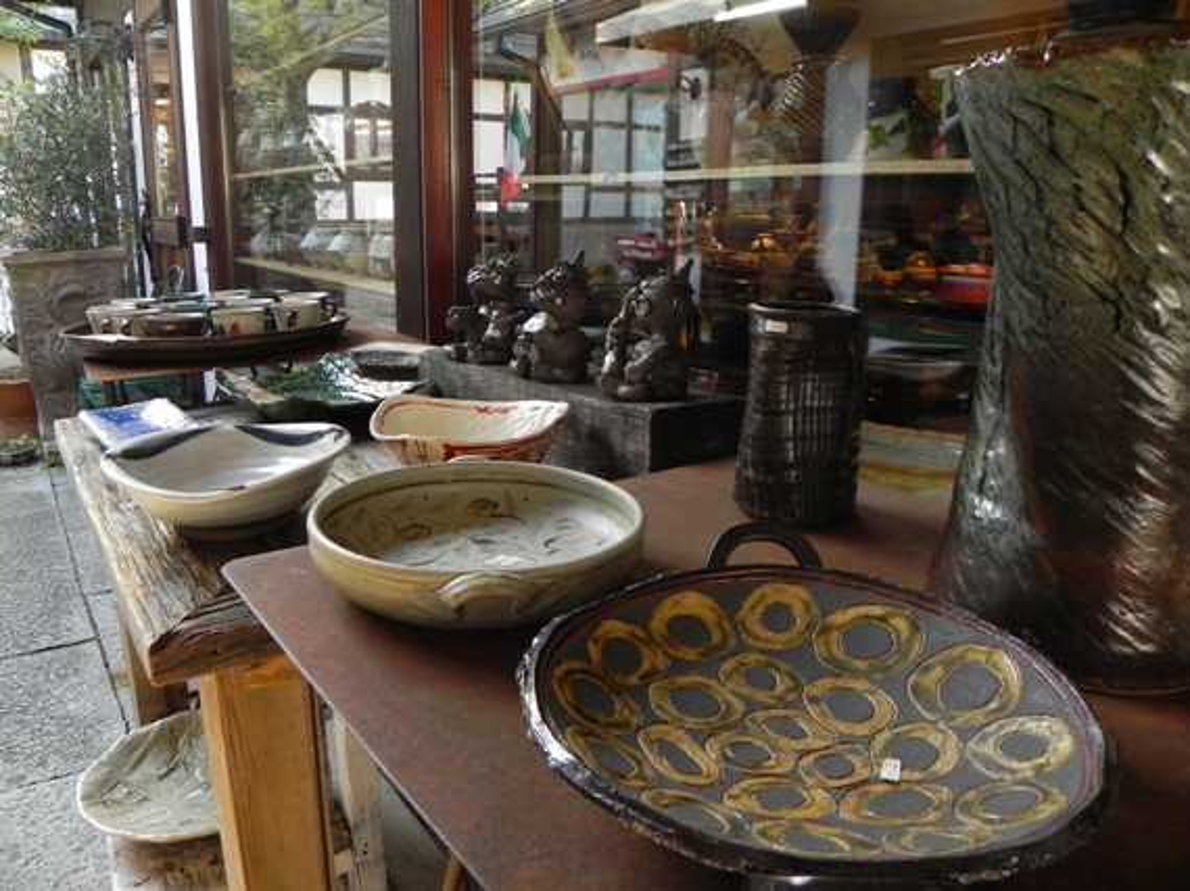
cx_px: 595
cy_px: 446
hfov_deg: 67.3
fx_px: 893
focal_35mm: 26
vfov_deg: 53.0
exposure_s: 1/71.7
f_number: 3.5
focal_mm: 4.6
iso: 160
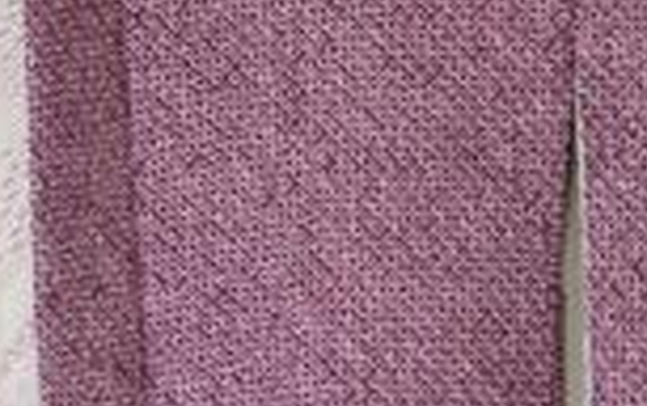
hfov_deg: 3.9
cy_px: 552
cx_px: -135
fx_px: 9568
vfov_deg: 2.4
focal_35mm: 542
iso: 640
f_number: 4
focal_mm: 75
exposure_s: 1/80
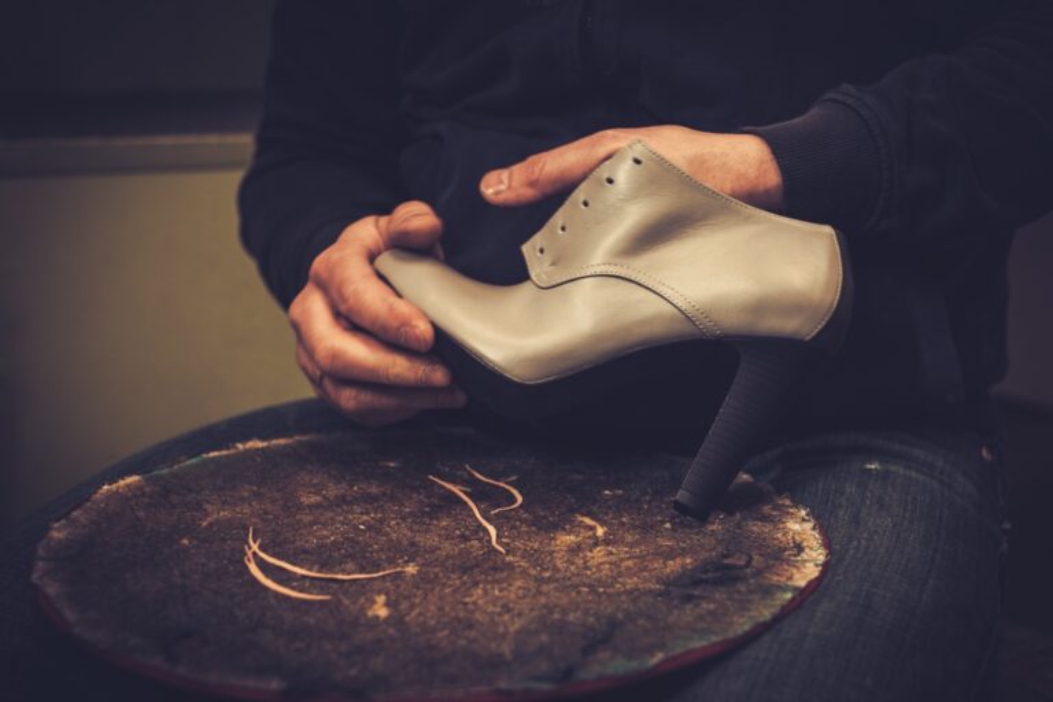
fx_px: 1550
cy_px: 351
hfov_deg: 37.5
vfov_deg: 25.5
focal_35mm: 53
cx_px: 526
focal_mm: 35
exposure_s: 1/60
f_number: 2.8
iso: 200
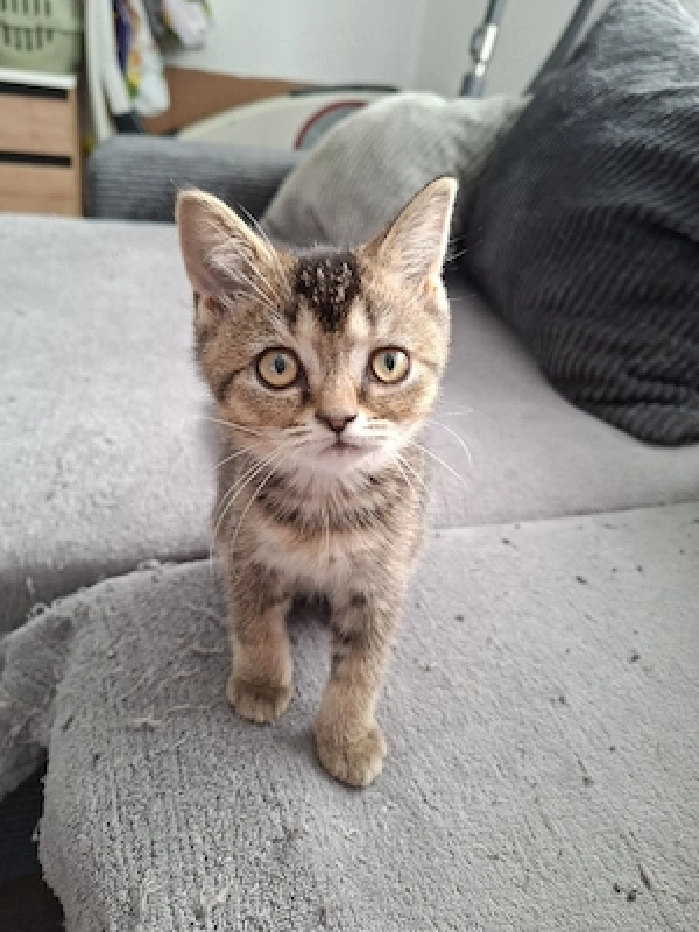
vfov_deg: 73.9
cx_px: 350
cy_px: 466
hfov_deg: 58.9
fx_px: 619
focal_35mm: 23
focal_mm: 5.54
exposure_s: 1/50
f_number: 1.8
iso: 160
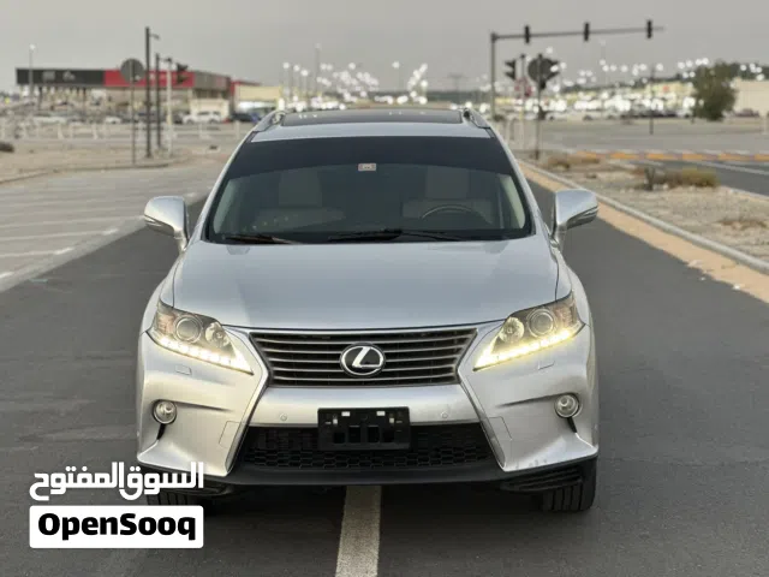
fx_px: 1711
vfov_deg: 19.1
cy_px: 288
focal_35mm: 77
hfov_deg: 25.3
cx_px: 384
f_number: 2.8
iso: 125
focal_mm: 9
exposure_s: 1/33
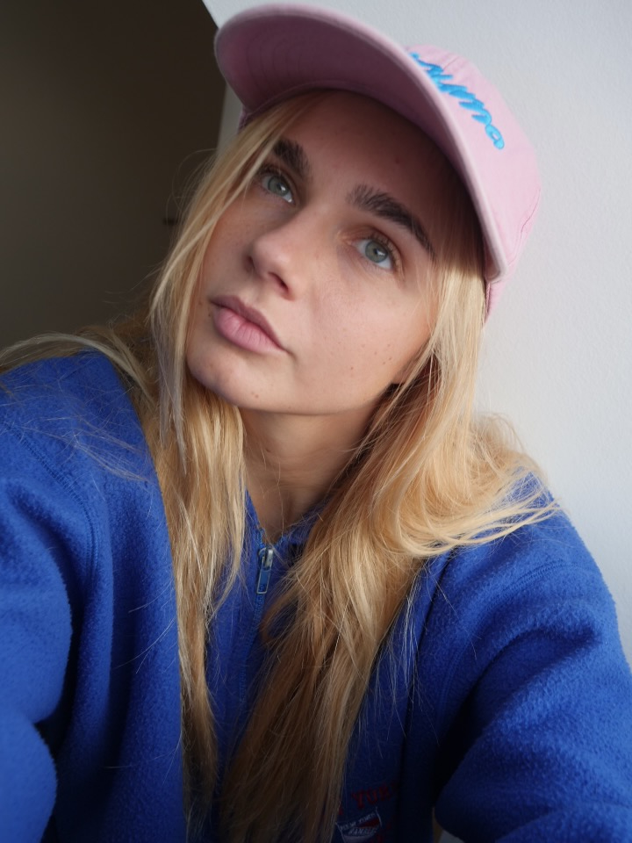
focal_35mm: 30
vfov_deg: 60.0
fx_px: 730
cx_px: 316
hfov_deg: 46.8
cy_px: 422
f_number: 4
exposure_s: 1/80
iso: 200
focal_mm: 15
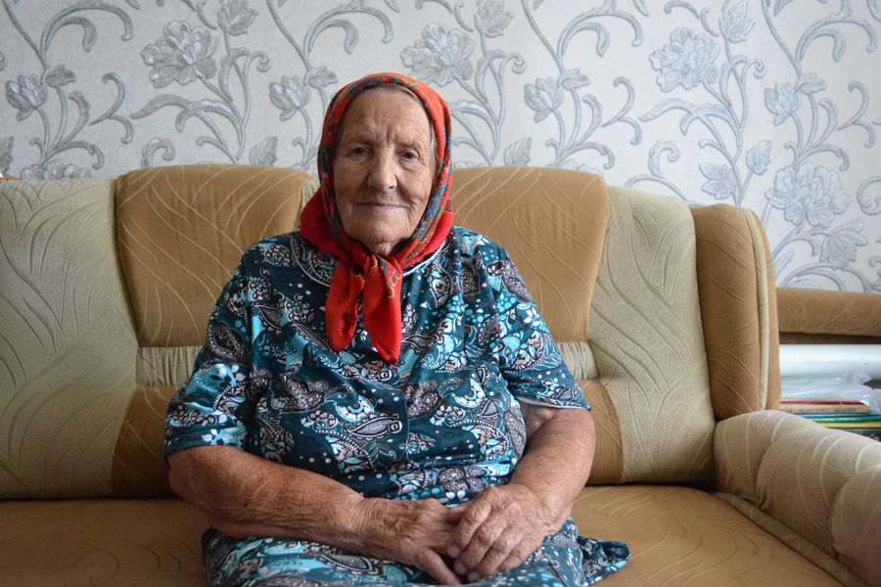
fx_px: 954
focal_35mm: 39
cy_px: 294
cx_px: 440
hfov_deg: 49.6
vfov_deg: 34.2
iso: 3200
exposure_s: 1/250
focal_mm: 26
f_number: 4.2
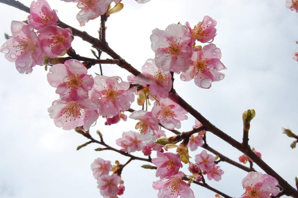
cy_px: 99
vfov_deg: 22.5
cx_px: 149
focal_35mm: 60
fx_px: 496
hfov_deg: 33.5
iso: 200
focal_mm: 40
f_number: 32
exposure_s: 1/30
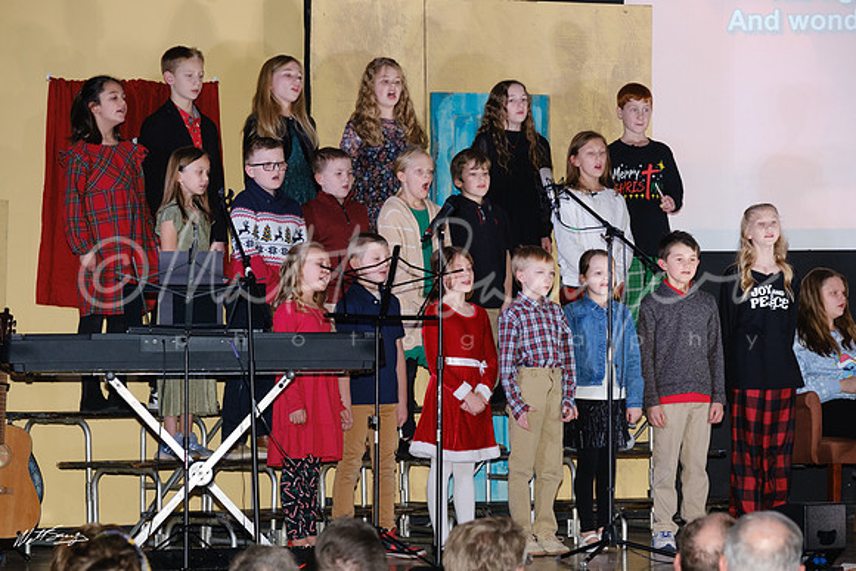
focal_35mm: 159
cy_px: 286
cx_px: 428
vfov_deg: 8.6
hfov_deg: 12.9
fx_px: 3781
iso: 1600
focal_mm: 106
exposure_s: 1/125
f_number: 5.6
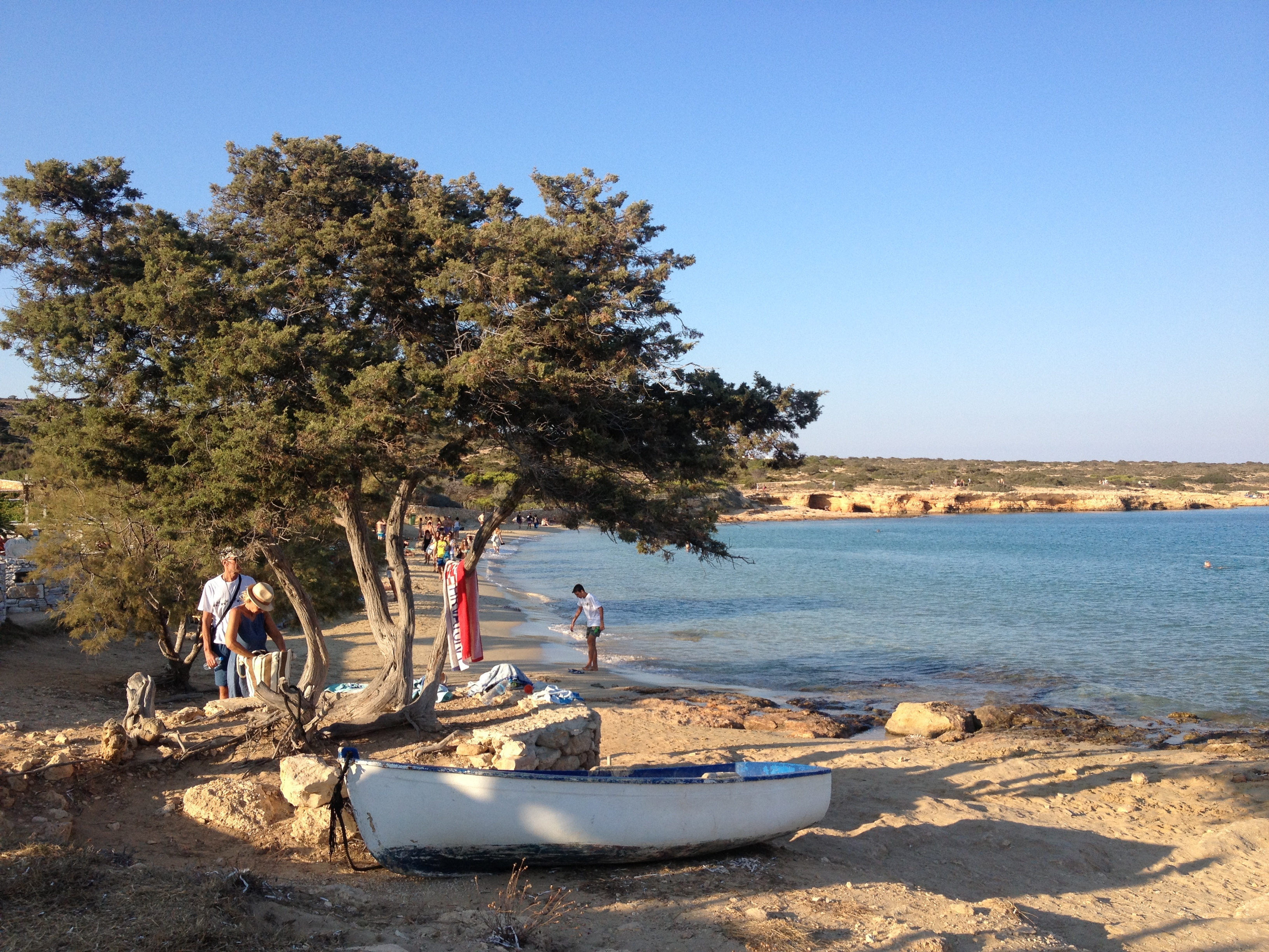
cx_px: 634
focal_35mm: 35
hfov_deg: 52.6
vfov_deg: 40.7
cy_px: 476
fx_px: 1283
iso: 50
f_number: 2.4
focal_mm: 4.28
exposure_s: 1/905
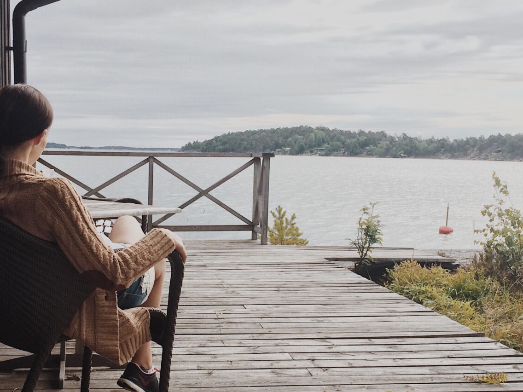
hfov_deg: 38.9
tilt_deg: -3.7
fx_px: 740
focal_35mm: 49
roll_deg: -0.9
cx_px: 244
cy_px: 219
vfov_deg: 29.7
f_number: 2.2
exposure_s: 1/933
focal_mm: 4.15
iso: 32
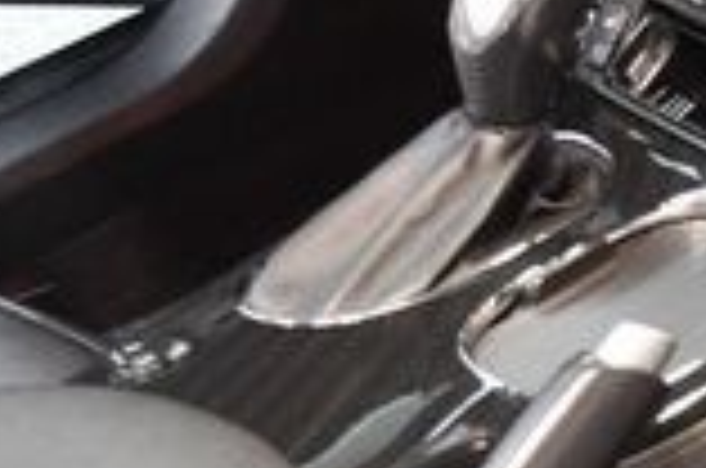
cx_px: 971
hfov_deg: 13.4
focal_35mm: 147
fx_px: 2877
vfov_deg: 9.3
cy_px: 130
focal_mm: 24
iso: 5000
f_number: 3.8
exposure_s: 1/60
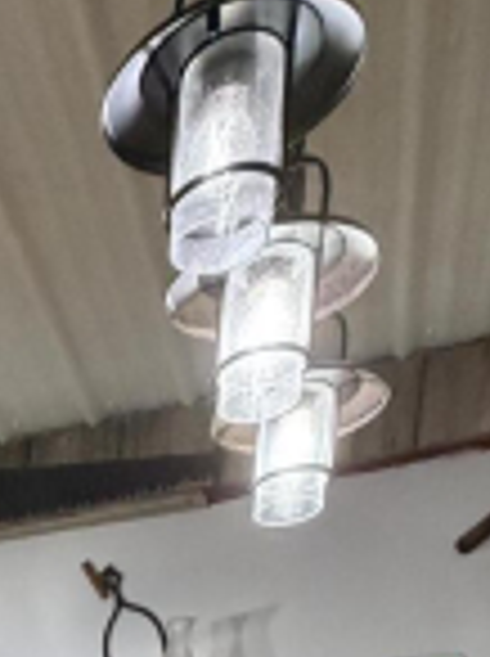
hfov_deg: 19.3
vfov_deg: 19.3
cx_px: -292
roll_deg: -1.8
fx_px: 1211
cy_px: 1285
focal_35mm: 64
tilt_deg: -10.5
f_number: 2.2
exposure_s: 1/60
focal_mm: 2.22
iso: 500
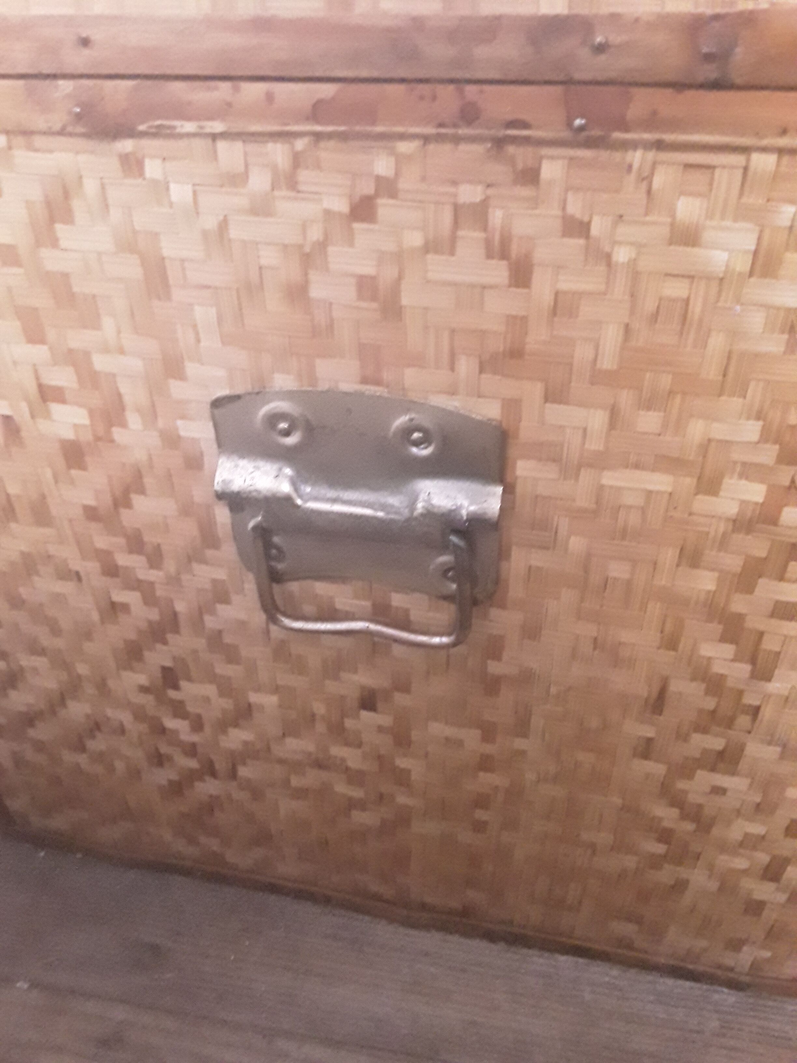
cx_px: 398
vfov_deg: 65.3
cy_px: 532
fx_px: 829
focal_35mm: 27
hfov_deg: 51.4
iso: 800
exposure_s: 1/17
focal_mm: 2.91
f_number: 1.9
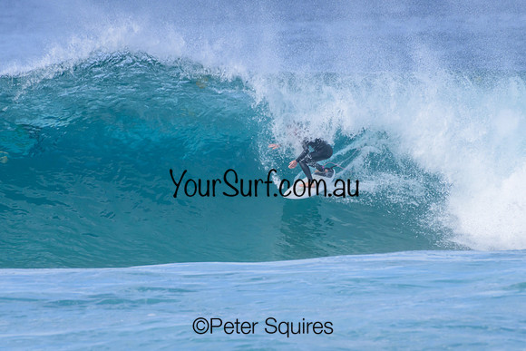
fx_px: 14614
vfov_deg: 1.4
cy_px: 176
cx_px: 263
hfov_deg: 2.1
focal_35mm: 1000
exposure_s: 1/2000
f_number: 11
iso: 1600
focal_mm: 1000
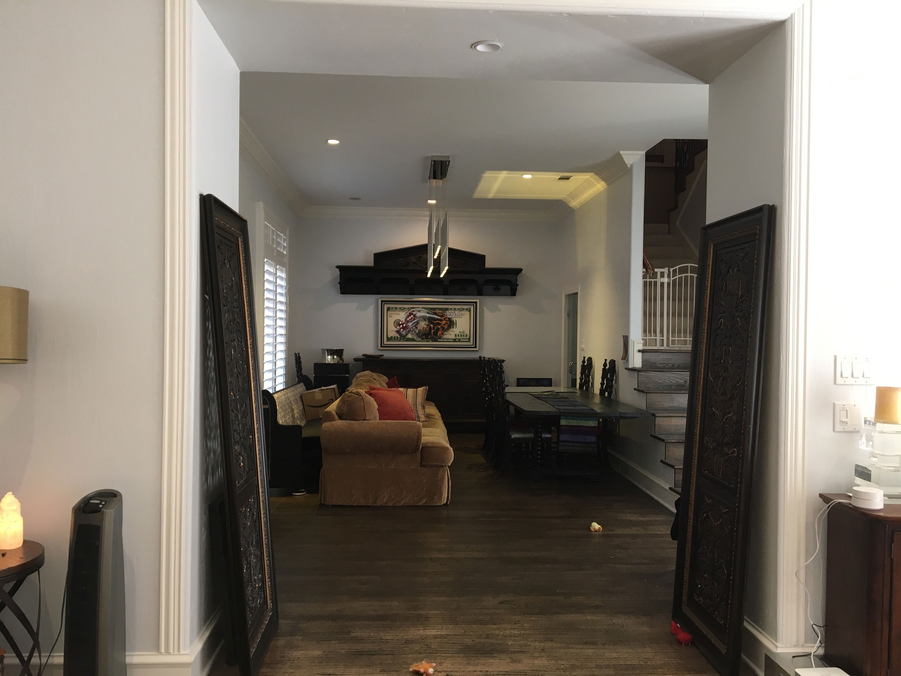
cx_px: 450
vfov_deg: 48.2
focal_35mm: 29
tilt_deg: -0.3
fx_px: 755
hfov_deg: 61.7
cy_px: 338
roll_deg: -0.2
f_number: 2.2
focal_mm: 4.15
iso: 50
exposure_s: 1/30
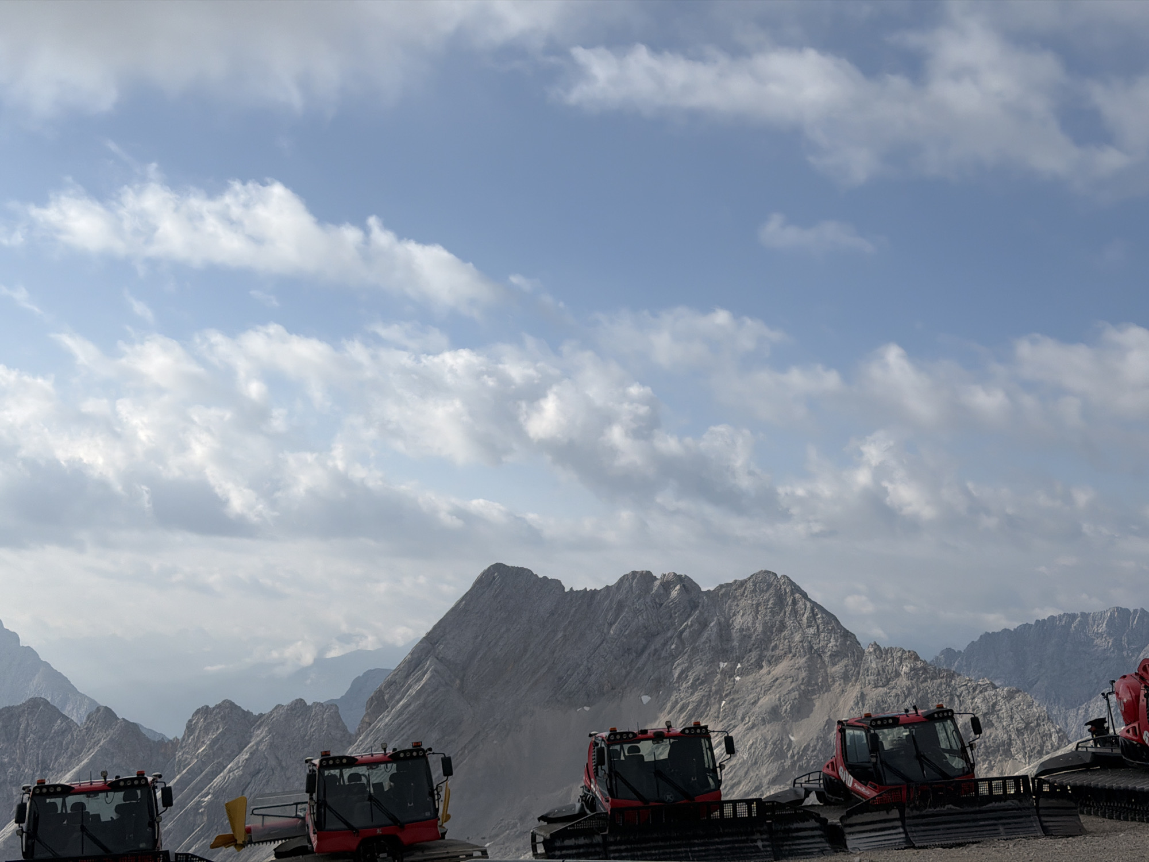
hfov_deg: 39.7
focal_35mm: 48
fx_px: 1593
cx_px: 574
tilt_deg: +7.2
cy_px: 431
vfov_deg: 30.3
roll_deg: -1.6
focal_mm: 6.76
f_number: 1.78
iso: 80
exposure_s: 1/11364
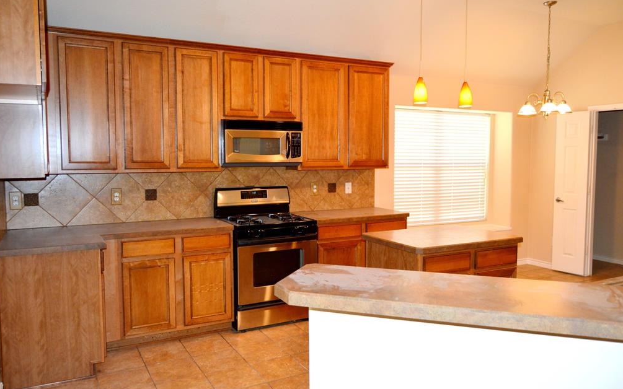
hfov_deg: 66.5
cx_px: 310
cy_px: 196
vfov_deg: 44.5
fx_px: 475
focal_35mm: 28
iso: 500
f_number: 3.5
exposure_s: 1/60
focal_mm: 18
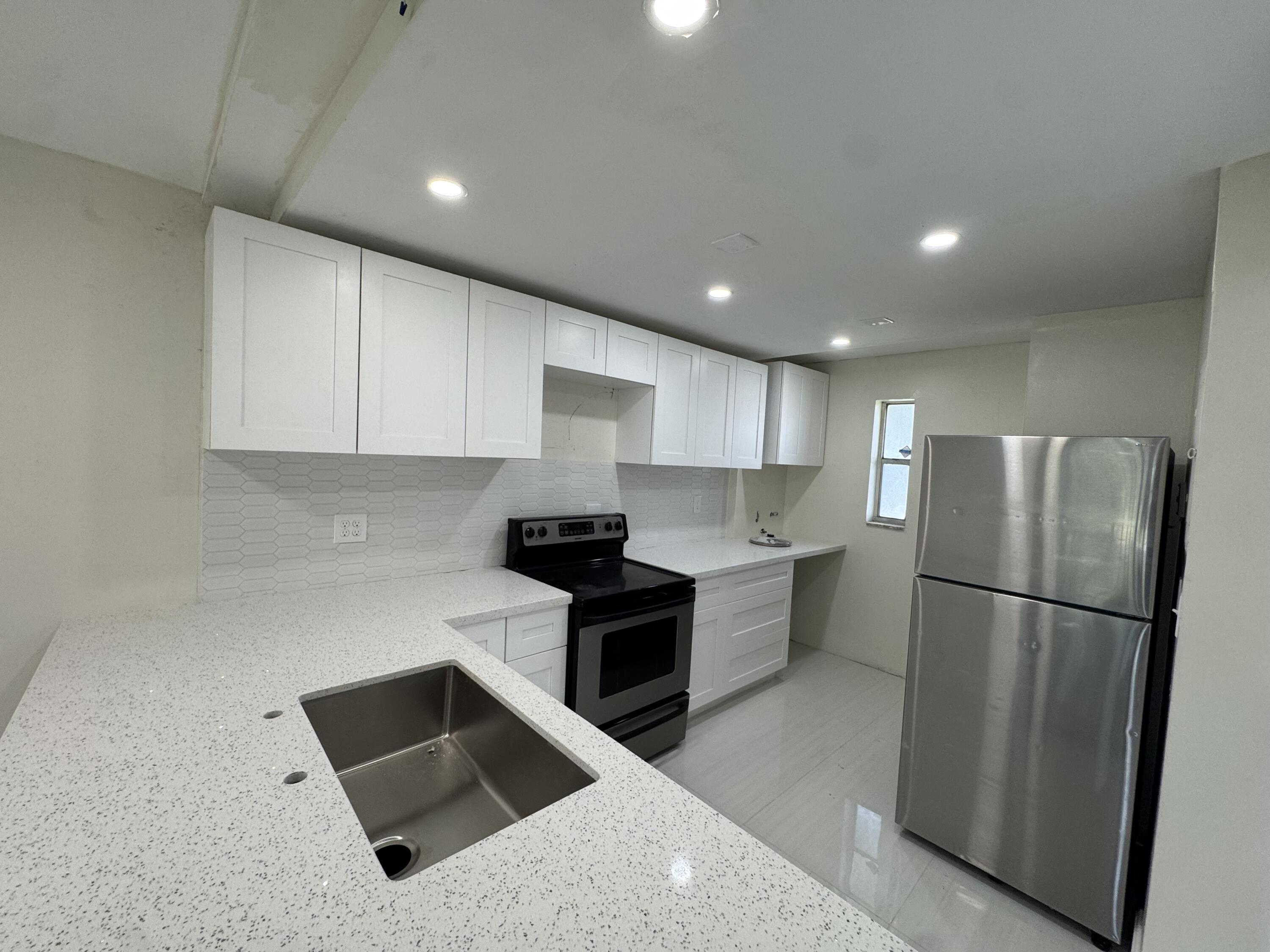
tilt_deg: -2.9
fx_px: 514
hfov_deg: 102.1
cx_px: 635
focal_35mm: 14
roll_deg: -4.0
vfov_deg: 85.7
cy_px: 476
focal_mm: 2.22
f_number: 2.2
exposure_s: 1/120
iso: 125
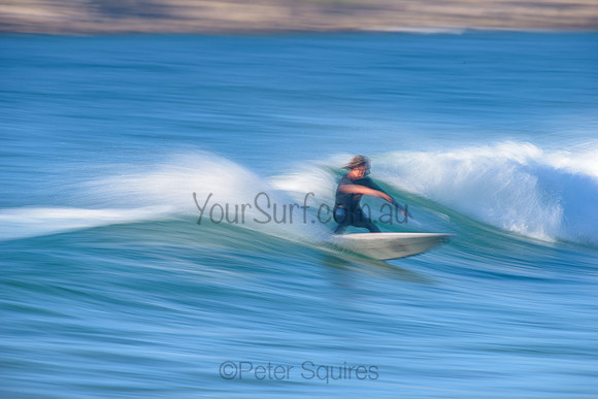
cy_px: 200
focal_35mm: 500
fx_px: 8307
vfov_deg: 2.8
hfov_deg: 4.1
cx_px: 299
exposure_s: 1/6
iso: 31
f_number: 13
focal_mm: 500
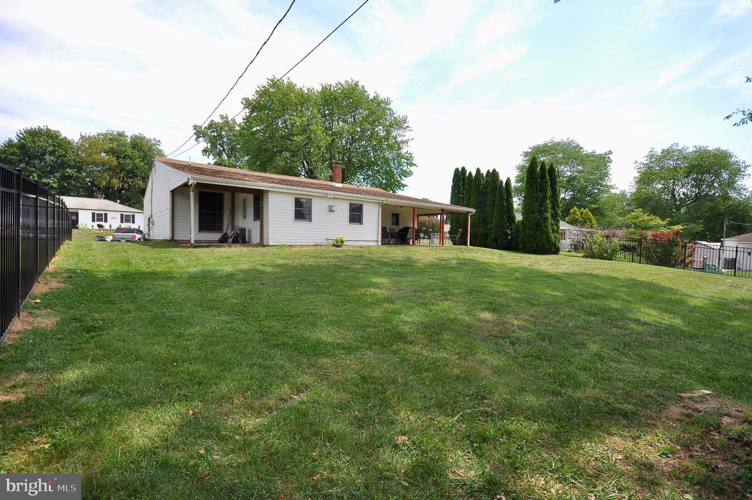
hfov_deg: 100.5
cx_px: 376
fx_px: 313
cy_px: 250
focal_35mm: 15
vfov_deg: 77.2
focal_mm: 10
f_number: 7.1
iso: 100
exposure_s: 1/200
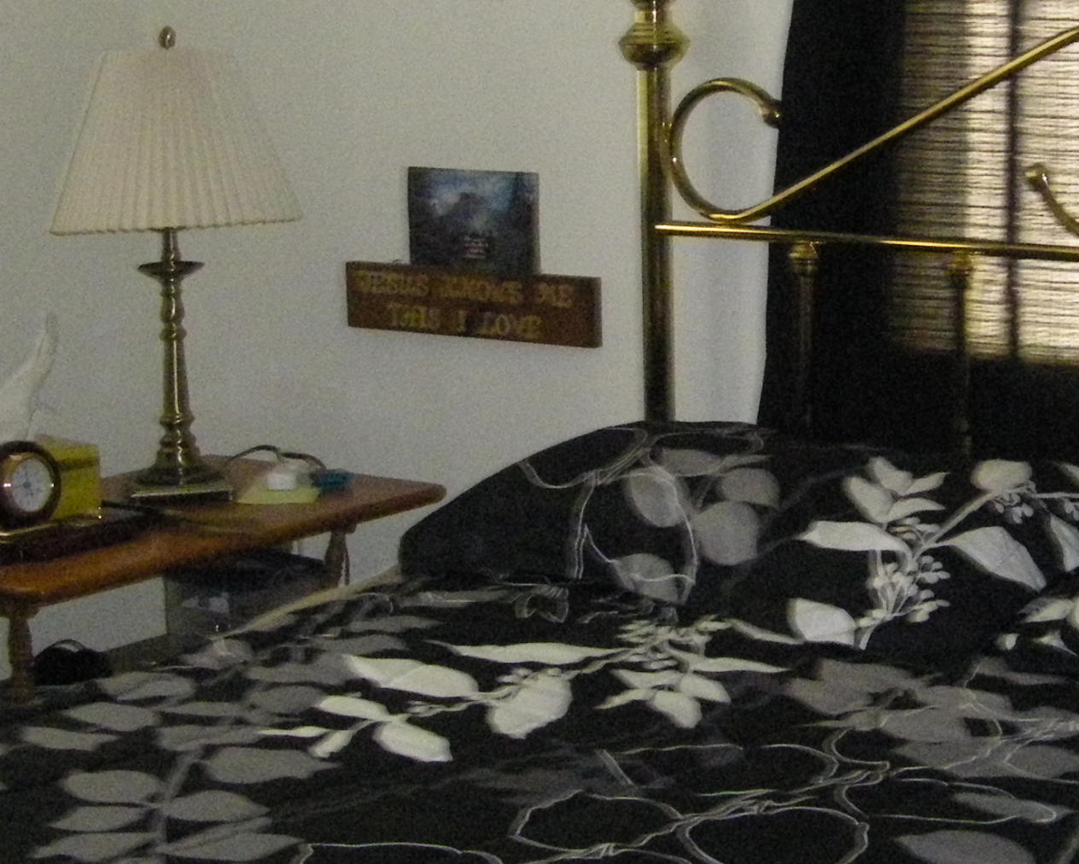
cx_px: 809
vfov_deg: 17.4
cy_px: 216
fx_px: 2811
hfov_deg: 21.5
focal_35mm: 88
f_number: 3.5
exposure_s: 1/50
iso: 800
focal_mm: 6.3
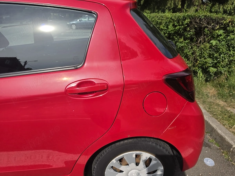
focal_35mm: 23
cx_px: 118
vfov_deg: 58.9
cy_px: 88
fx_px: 156
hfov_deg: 73.9
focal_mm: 6.5
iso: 64
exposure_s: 1/7939
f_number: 1.4
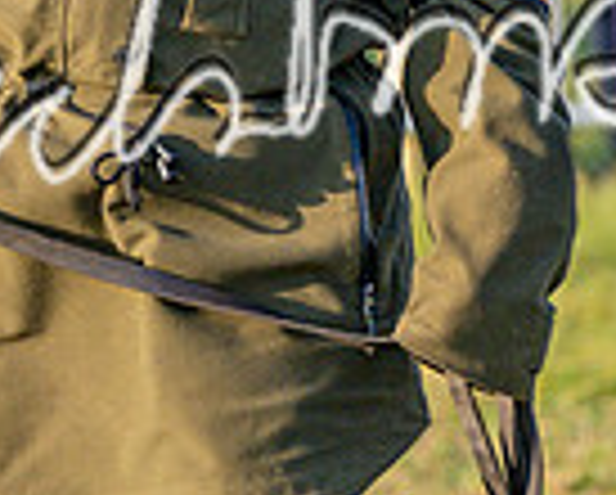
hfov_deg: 1.7
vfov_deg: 1.4
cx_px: -426
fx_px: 20521
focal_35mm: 1124
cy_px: -510
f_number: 4
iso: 400
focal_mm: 150
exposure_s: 1/1000
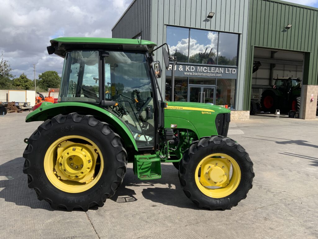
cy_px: 120
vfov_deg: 48.2
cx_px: 159
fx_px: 266
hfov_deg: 61.7
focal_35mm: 29
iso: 16
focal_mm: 3
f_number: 1.8
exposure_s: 1/1730
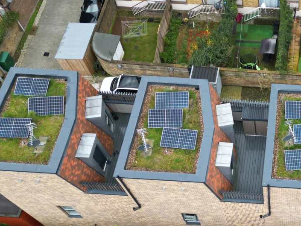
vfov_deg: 29.5
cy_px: 148
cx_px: 283
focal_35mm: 49
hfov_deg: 36.0
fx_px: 426
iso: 140
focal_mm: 6.72
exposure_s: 1/500
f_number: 1.7
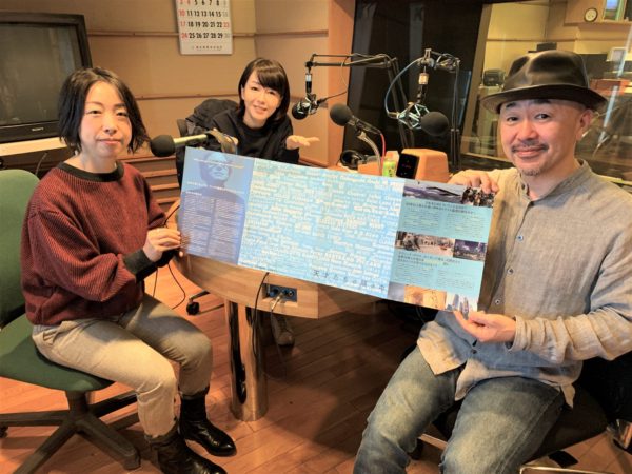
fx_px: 475
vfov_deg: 53.1
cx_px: 316
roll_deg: +0.3
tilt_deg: -20.3
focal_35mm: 26
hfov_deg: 67.3
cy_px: 237
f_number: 1.8
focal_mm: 4.25
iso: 400
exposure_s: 1/40
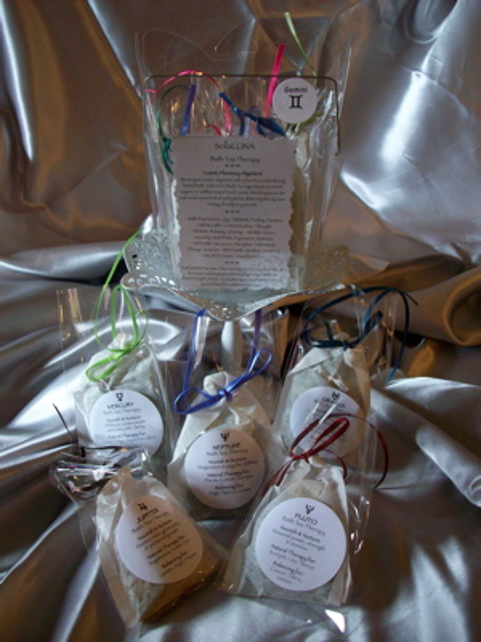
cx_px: 240
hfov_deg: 41.8
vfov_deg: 54.0
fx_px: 630
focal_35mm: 34
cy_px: 321
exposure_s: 1/22.4
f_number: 2.8
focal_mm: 5.7
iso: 160
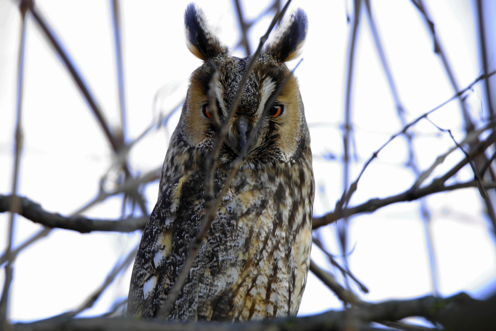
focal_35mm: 600
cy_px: 166
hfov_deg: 3.4
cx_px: 248
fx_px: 8266
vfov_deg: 2.3
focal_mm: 600
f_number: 6.3
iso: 500
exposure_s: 1/60
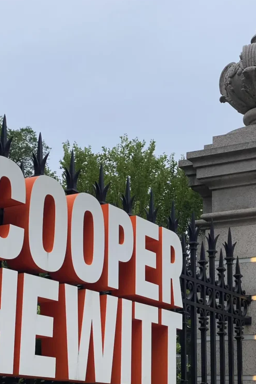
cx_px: 107
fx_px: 800
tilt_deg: +16.3
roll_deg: -2.2
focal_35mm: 75
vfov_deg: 26.9
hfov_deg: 18.2
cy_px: 230
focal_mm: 6
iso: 20
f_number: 2
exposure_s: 1/324
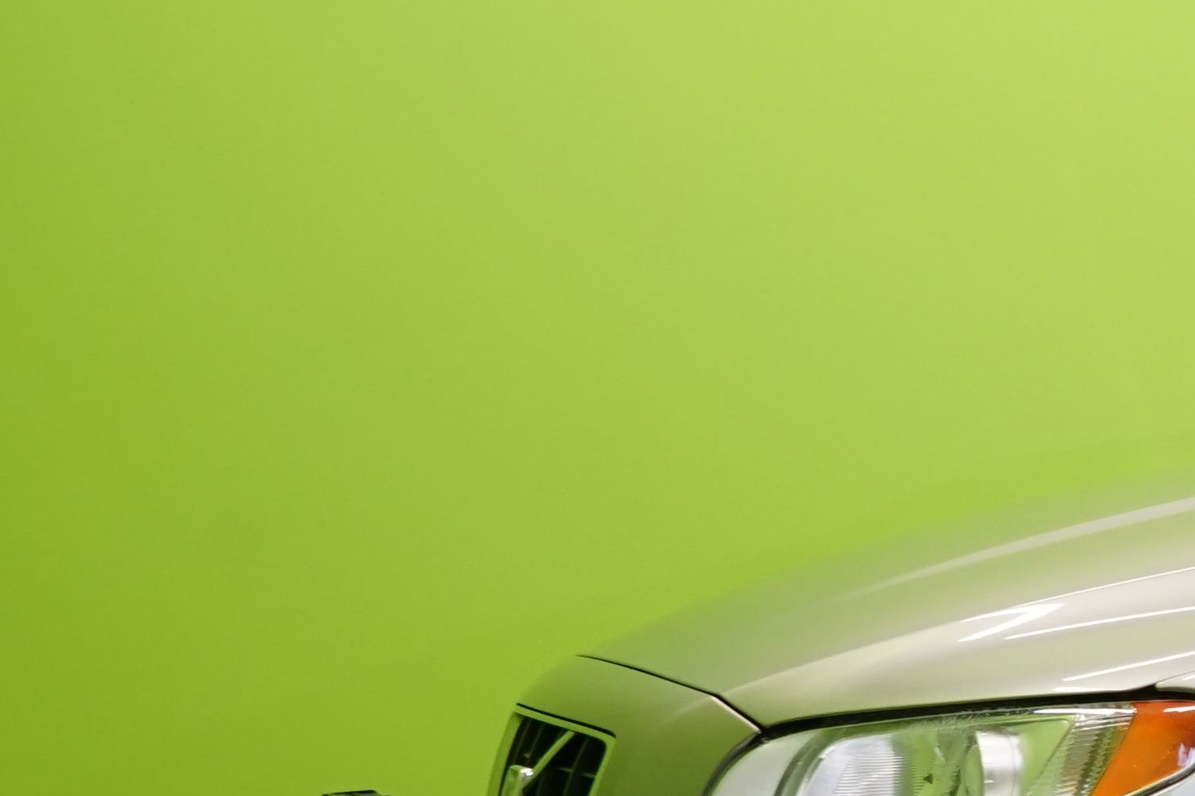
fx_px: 3883
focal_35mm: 117
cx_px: 2239
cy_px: 684
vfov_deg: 11.6
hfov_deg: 14.9
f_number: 6.3
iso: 640
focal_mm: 29
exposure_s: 1/30
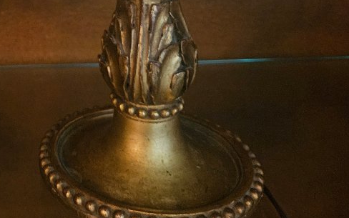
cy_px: -74
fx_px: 571
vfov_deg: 19.7
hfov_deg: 30.6
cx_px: -28
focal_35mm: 60
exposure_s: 1/33.3
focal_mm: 5.4
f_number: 1.8
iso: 640
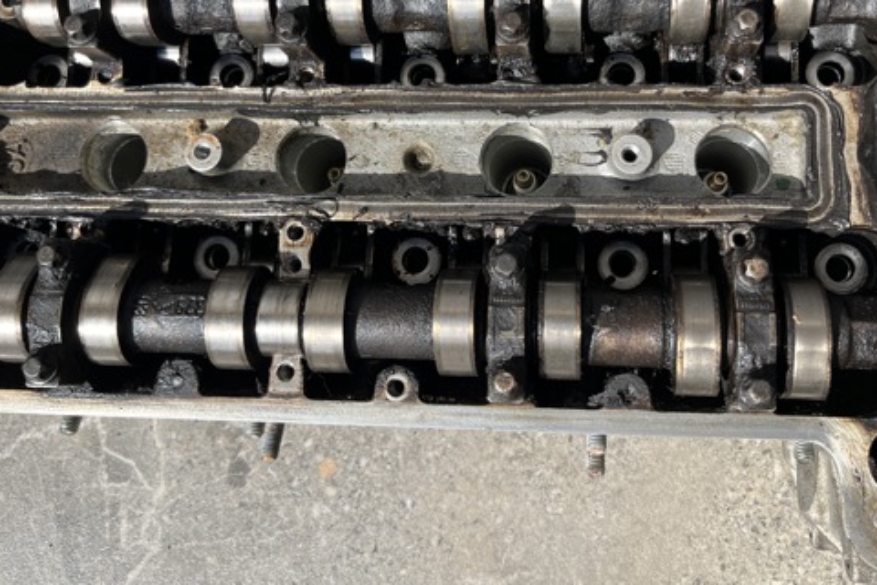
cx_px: 484
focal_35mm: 36
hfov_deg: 53.0
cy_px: 154
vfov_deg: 36.1
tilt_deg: -75.1
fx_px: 877
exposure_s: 1/1862
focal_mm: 5.1
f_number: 1.6
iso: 50
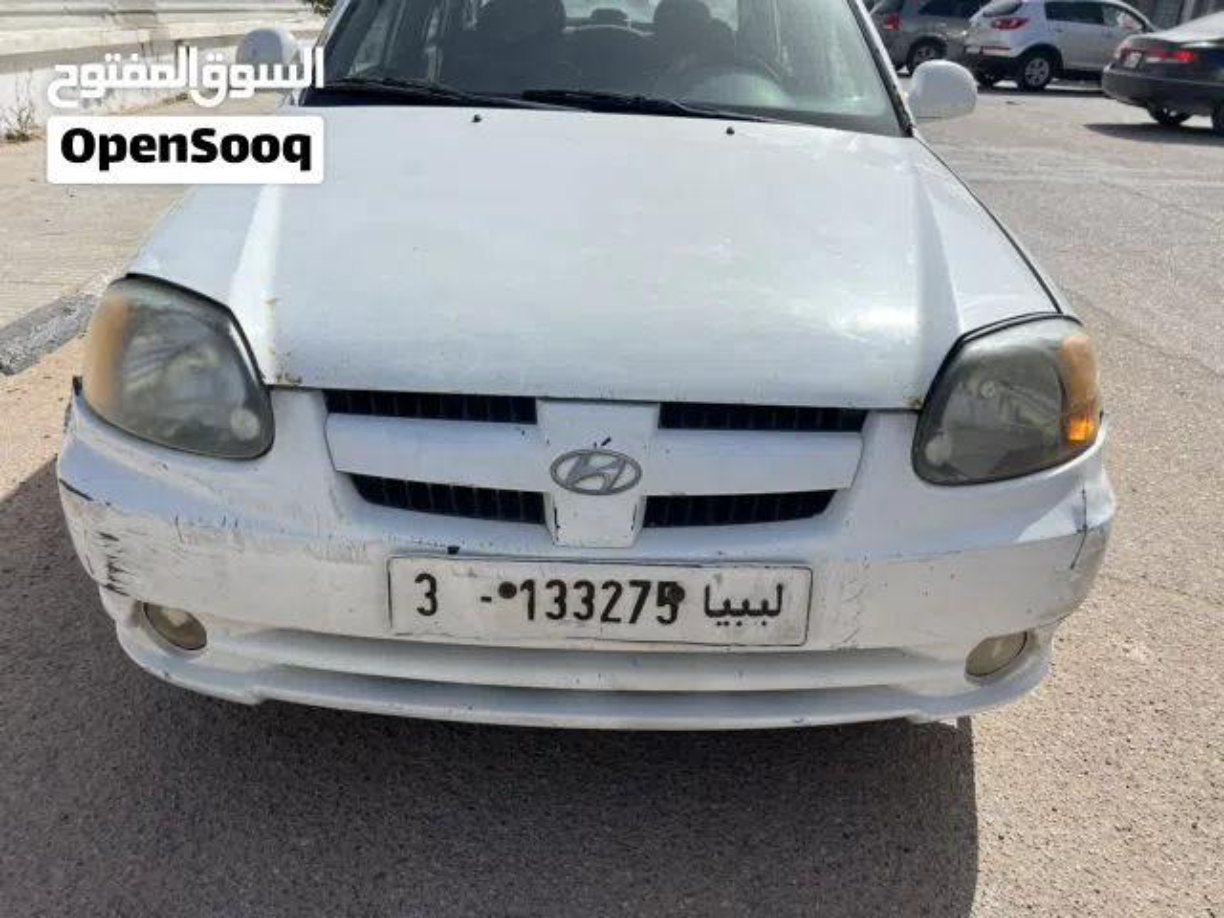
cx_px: 612
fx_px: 919
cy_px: 459
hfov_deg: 67.3
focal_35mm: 26
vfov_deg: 53.1
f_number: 1.5
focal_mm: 5.7
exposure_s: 1/6211
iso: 50
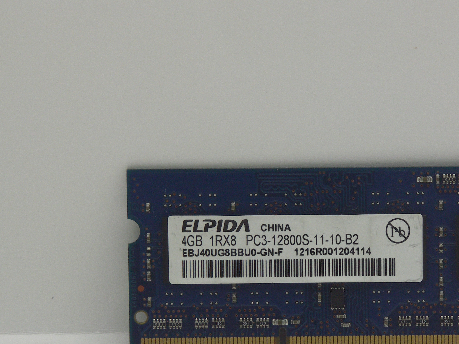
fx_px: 4256
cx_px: 336
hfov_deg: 6.2
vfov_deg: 4.6
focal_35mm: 321
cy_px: 236
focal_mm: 50.8
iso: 200
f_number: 5.6
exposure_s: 1/40
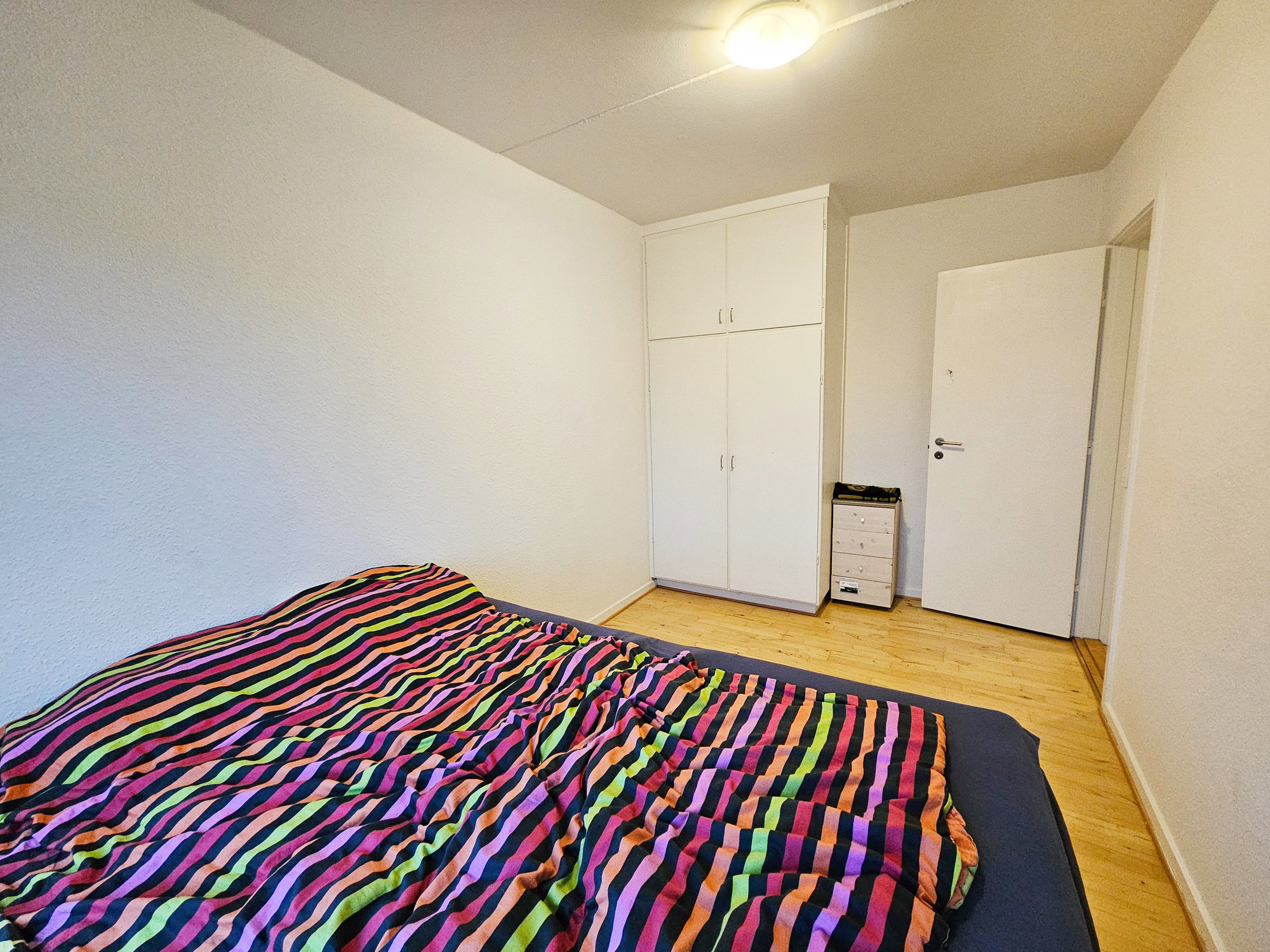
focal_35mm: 13
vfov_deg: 89.9
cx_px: 635
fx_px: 477
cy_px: 476
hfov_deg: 106.2
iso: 320
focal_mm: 2.2
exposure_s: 1/33
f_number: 2.2
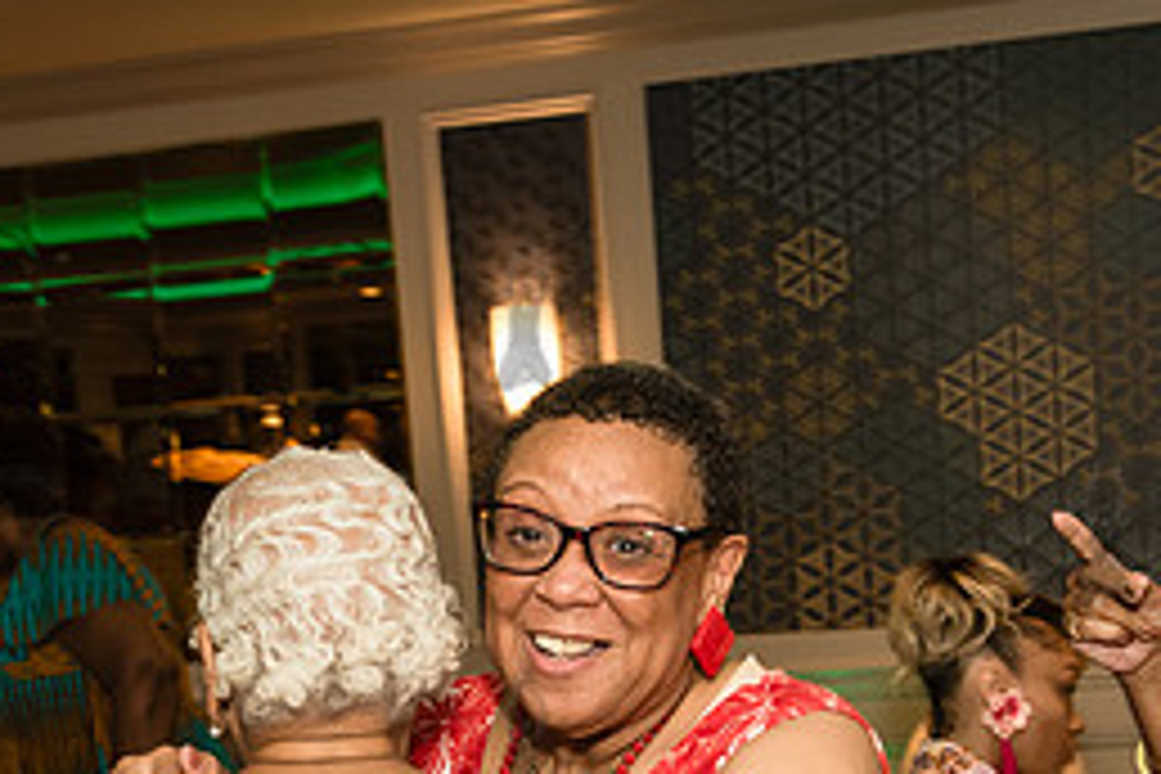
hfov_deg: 28.1
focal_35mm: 72
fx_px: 2322
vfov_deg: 18.5
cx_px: 522
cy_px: 745
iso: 1600
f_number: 3.5
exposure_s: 1/160
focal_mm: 32
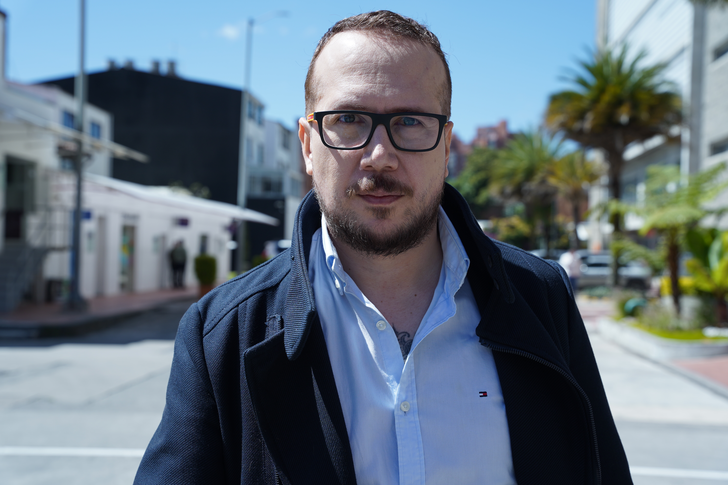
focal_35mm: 53
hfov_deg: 37.5
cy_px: 242
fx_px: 1074
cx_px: 364
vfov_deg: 25.5
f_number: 5.6
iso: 160
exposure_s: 1/500
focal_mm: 53.1
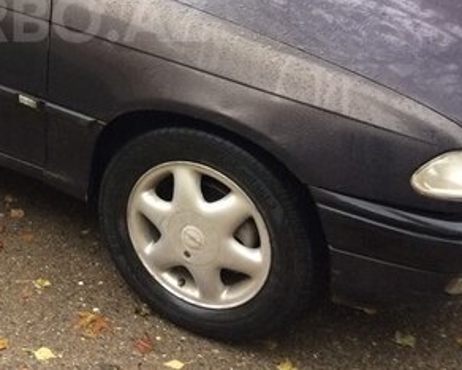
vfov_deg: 23.1
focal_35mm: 64
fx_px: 876
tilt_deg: -19.0
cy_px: 18
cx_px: 46
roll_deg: +1.2
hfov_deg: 28.4
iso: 125
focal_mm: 4.15
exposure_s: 1/33
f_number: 2.2
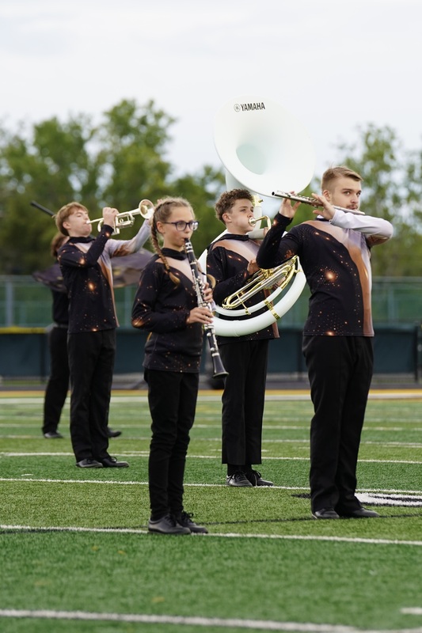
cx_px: 211
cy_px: 316
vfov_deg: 11.2
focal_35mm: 184
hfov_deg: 7.5
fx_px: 3236
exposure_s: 1/200
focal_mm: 184
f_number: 4
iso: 200
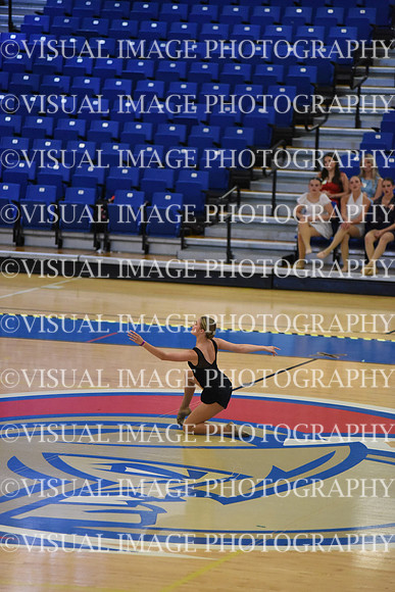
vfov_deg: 10.3
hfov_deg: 6.9
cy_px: 296
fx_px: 3289
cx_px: 198
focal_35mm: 200
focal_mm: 200
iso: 8000
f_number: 2.8
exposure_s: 1/1000
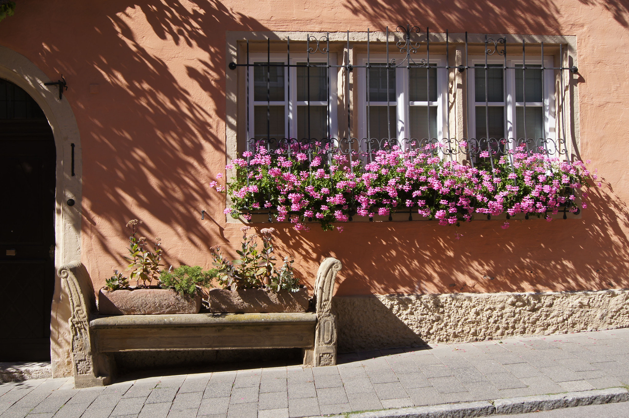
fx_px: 733
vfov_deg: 31.8
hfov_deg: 46.4
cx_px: 314
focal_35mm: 42
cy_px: 209
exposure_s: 1/125
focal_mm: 28
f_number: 10
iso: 100
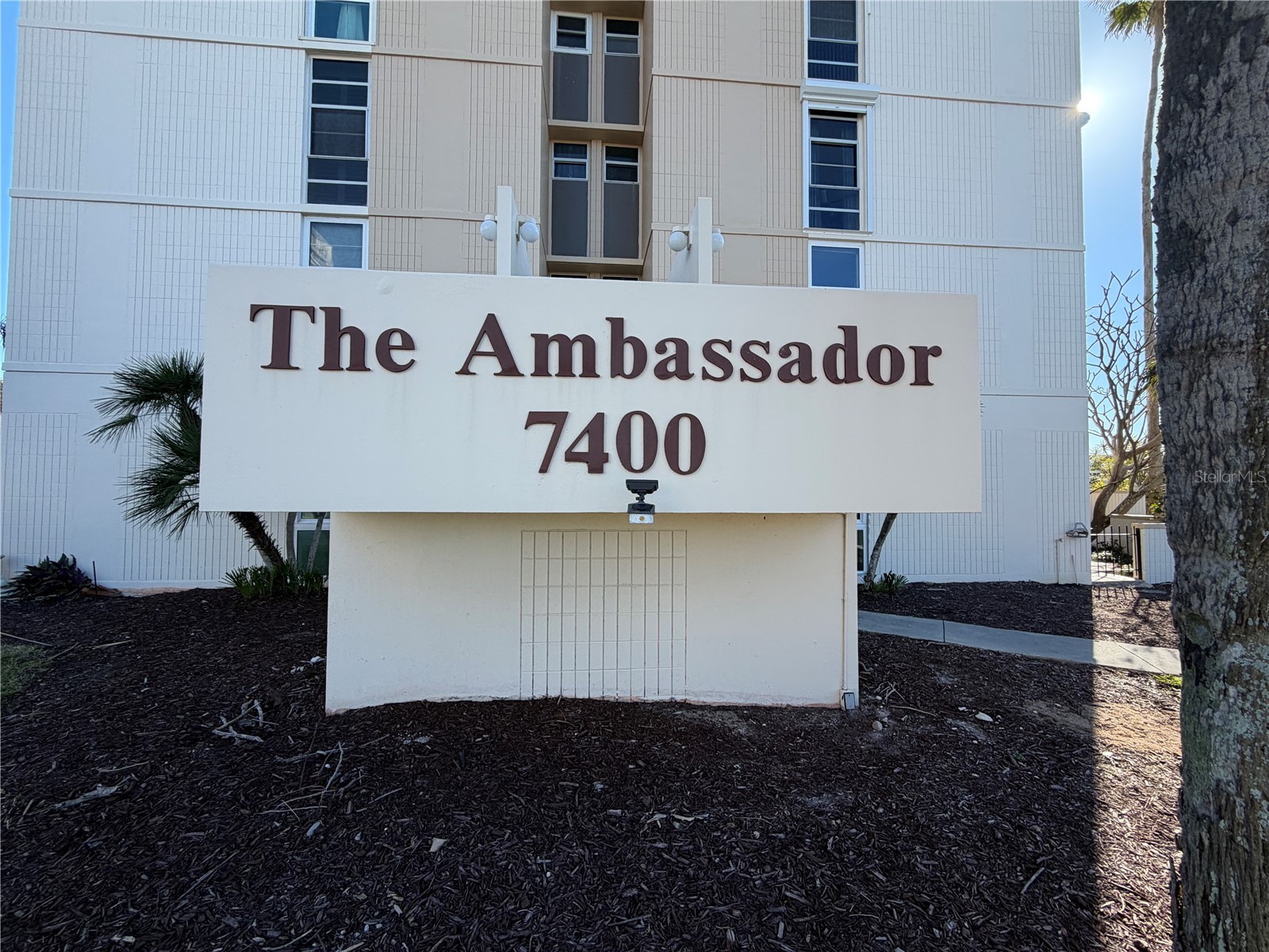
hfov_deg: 102.1
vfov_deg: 85.7
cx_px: 634
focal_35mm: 14
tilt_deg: +2.6
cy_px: 476
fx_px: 513
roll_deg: +0.1
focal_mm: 2.22
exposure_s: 1/510
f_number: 2.2
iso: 40
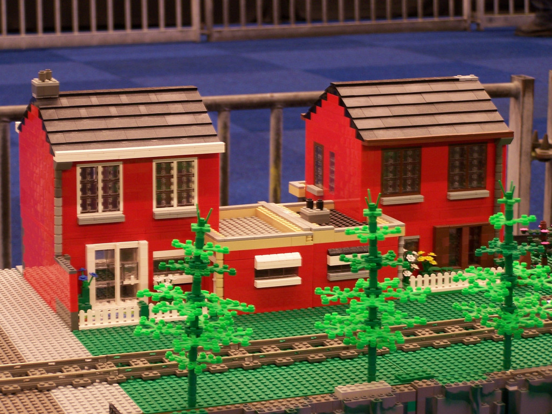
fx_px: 1674
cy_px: 207
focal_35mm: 105
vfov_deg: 14.1
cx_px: 276
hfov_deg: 18.7
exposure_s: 1/2
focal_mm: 17.5
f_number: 3.2
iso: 80
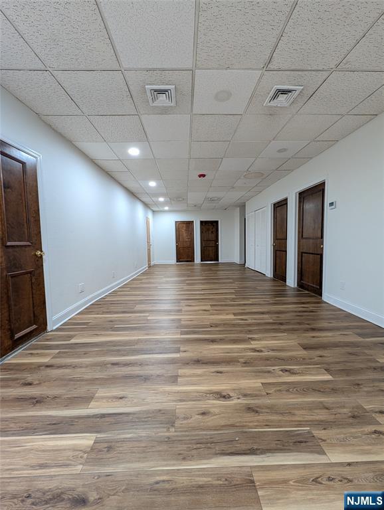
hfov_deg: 94.6
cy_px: 255
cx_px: 192
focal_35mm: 12
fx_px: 177
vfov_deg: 110.5
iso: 137
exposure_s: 1/40
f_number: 1.7
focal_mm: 2.02
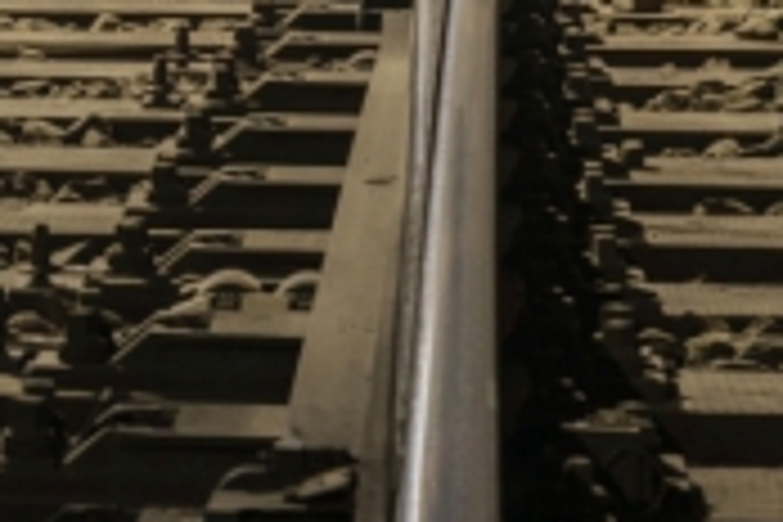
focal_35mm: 230
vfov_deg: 5.9
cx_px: -184
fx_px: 5002
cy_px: -410
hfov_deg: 8.8
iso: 100
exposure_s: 13
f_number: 10
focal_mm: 50
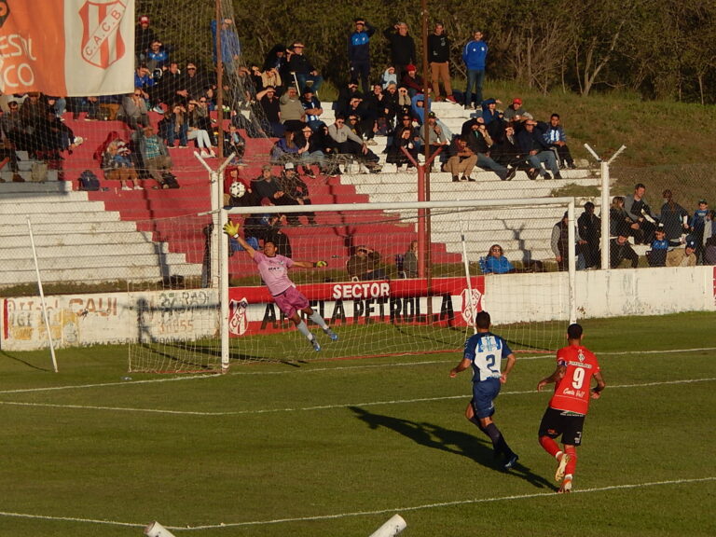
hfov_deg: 7.9
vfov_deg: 5.9
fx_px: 5212
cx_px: 358
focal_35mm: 252
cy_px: 268
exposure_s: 1/800
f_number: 5.6
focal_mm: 44.9
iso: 125
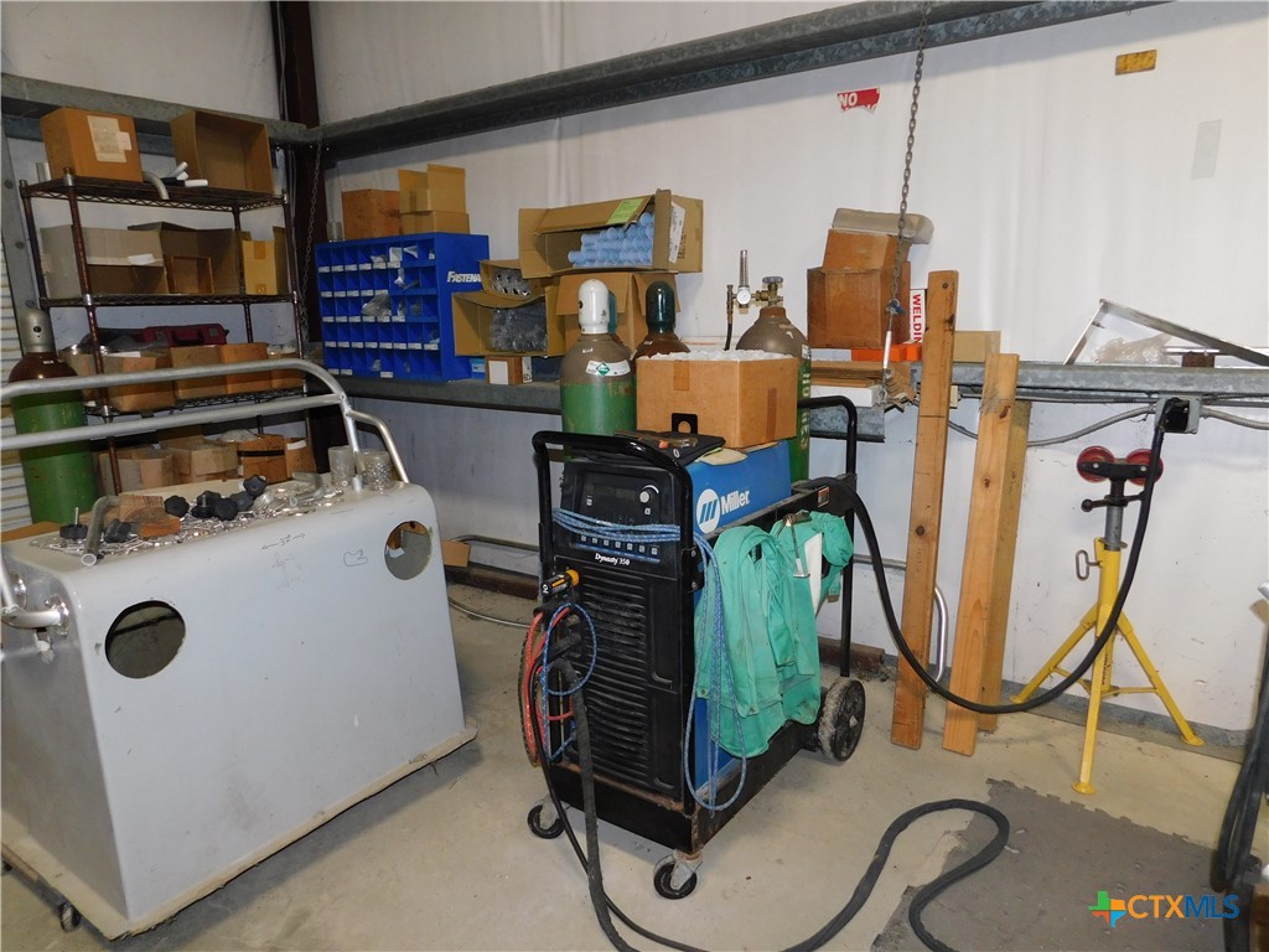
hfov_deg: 73.9
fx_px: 843
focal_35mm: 23
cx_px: 634
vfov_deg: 58.9
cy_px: 476
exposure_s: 1/30
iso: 200
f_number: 3
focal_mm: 4
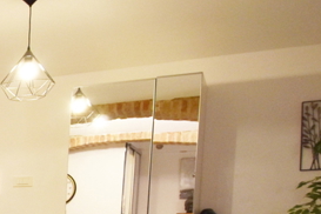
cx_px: -263
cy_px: 274
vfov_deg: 19.1
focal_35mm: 66
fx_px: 588
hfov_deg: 20.7
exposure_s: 1/15
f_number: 4.5
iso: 250
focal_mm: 10
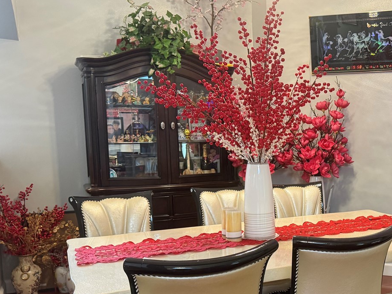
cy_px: 187
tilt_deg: -5.9
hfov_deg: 42.5
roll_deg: +1.1
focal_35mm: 42
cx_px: 321
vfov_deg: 34.2
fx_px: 476
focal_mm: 6.76
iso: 400
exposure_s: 1/60
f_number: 1.78
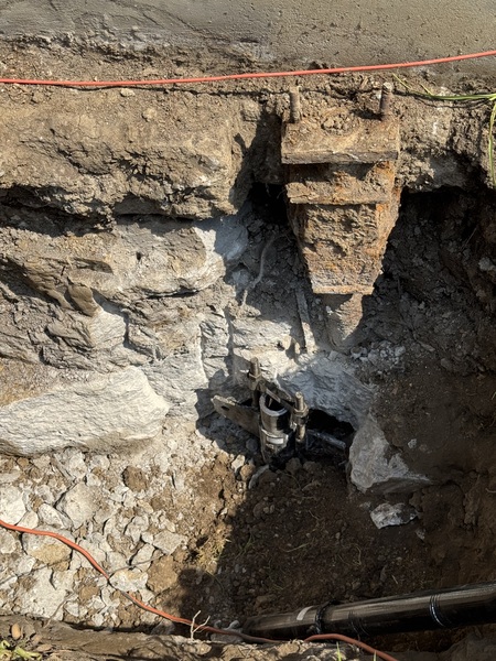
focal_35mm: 48
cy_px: 330
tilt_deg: -59.4
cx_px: 248
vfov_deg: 39.7
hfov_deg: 30.3
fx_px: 917
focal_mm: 6.76
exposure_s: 1/3425
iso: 64
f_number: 1.78
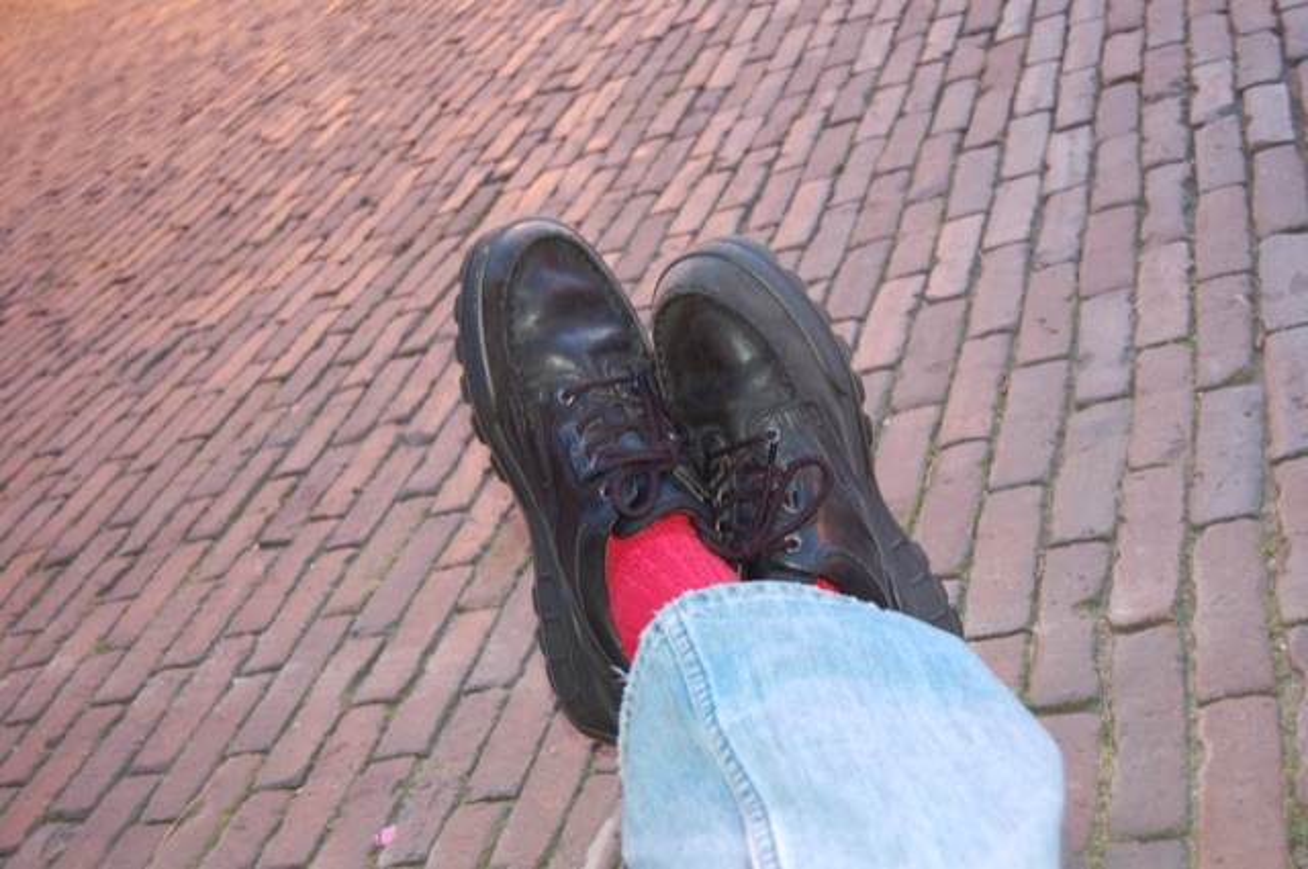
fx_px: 1742
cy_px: 434
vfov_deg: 28.0
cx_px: 654
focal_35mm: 48
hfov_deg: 41.2
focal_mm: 32
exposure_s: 1.6
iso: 200
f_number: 4.5
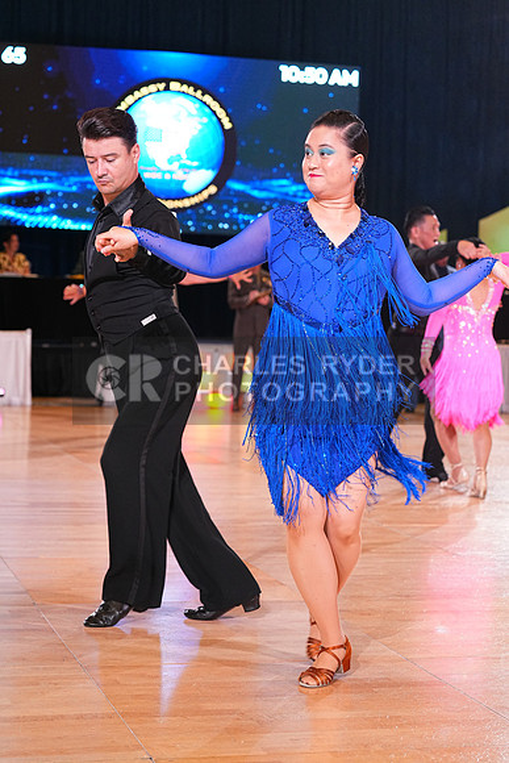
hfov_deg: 18.7
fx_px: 1547
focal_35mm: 73
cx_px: 254
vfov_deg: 27.7
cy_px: 382
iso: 2000
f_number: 4.5
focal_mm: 73
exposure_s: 1/200
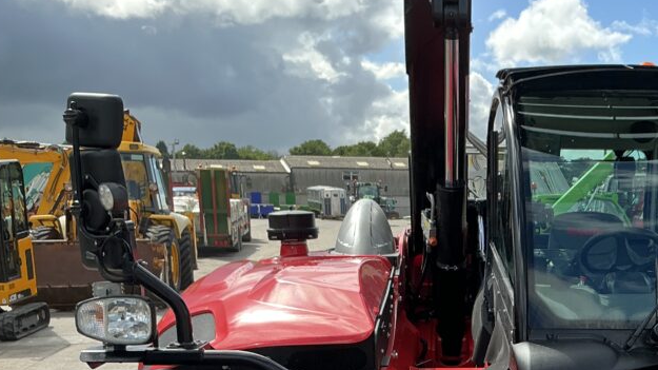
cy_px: 390
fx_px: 872
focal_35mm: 50
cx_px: 525
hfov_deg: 39.7
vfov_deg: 22.8
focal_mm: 3
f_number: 1.8
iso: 25
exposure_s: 1/700
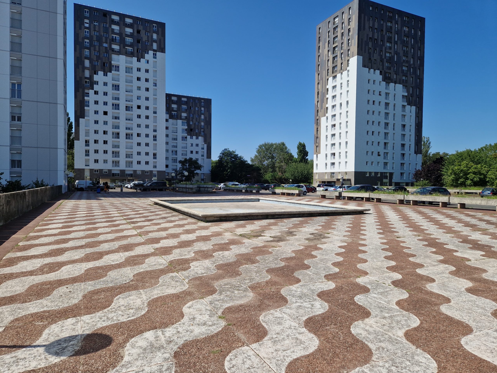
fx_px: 330
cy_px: 186
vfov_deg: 58.9
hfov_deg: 73.9
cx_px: 248
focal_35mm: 23
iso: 50
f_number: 1.8
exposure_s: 1/21739
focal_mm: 5.4
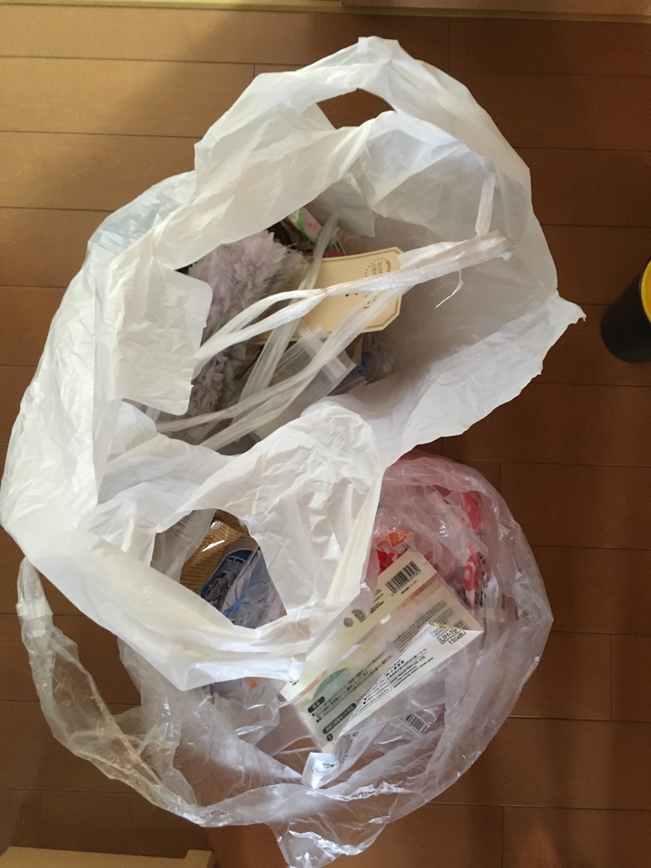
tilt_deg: -84.7
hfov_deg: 48.2
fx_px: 727
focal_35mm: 29
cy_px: 434
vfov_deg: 61.7
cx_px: 326
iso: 200
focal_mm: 4.15
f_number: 2.2
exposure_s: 1/15
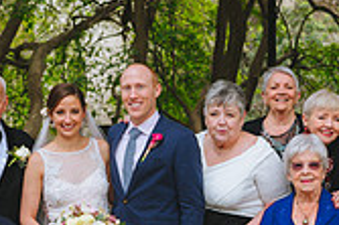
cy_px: 217
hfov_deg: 17.3
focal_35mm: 118
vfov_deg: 11.5
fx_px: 1110
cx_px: 132
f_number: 2.8
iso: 400
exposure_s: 1/1600
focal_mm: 34
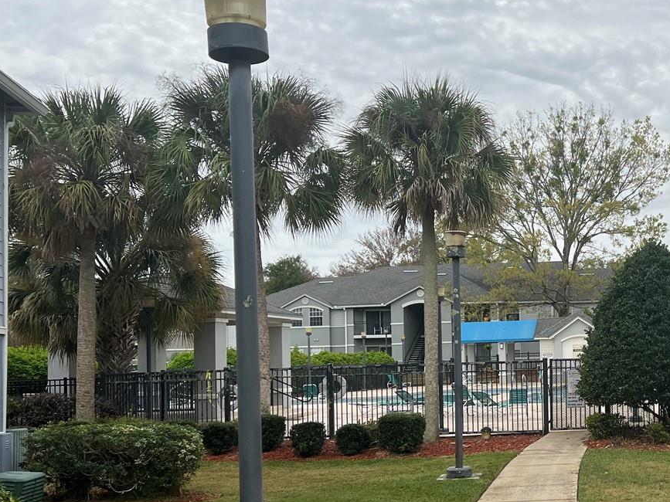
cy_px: 319
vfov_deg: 30.1
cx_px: 591
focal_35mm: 48
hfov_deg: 37.3
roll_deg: +1.6
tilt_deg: +2.1
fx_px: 929
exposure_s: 1/3356
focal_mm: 5.7
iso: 50
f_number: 1.5
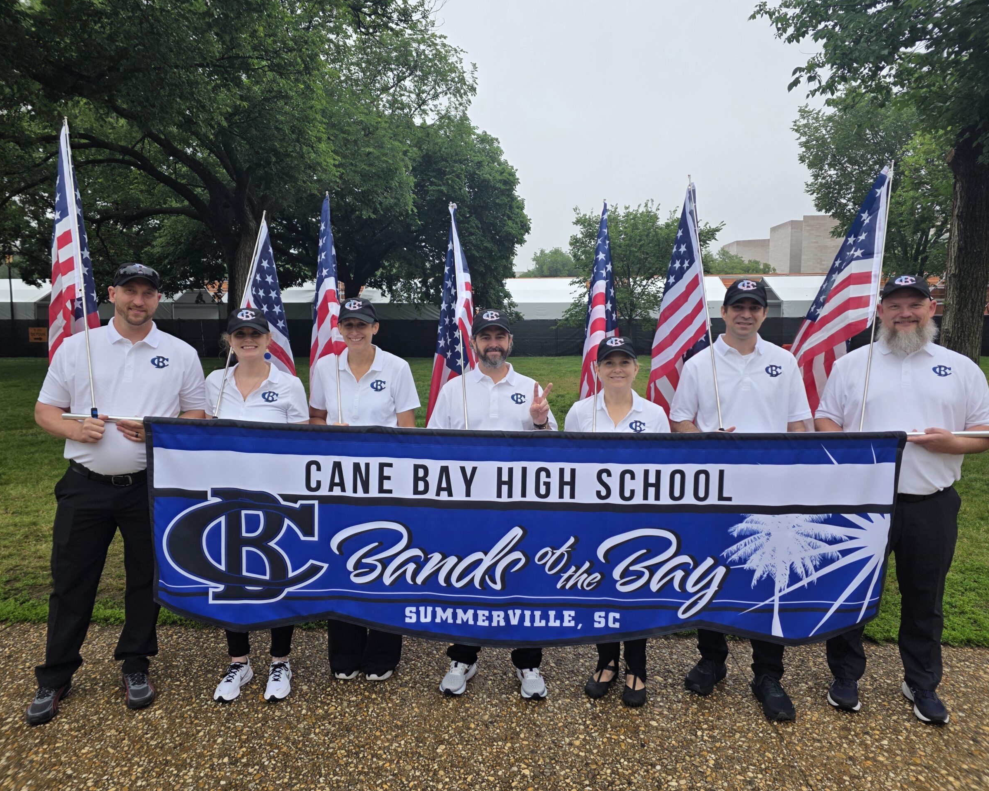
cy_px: 396
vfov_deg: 58.8
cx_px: 474
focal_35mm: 24
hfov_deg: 70.3
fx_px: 702
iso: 25
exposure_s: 1/359
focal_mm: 6.3
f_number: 1.7
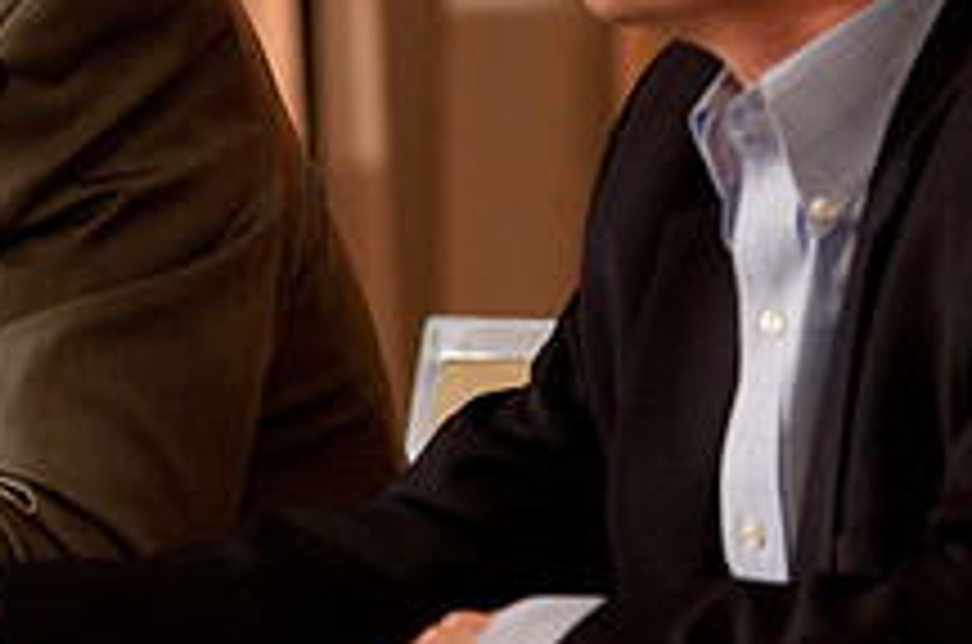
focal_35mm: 452
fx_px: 12177
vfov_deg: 3.0
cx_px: -162
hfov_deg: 4.6
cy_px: 61
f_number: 2.8
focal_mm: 112
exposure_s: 1/100
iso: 800
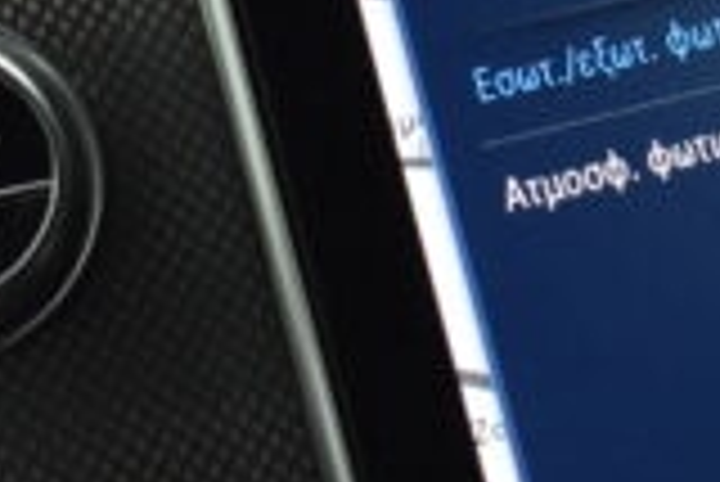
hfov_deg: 12.6
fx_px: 3163
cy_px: -291
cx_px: 900
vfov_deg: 8.5
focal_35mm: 158
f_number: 3.8
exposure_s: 1/100
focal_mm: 22
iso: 1600
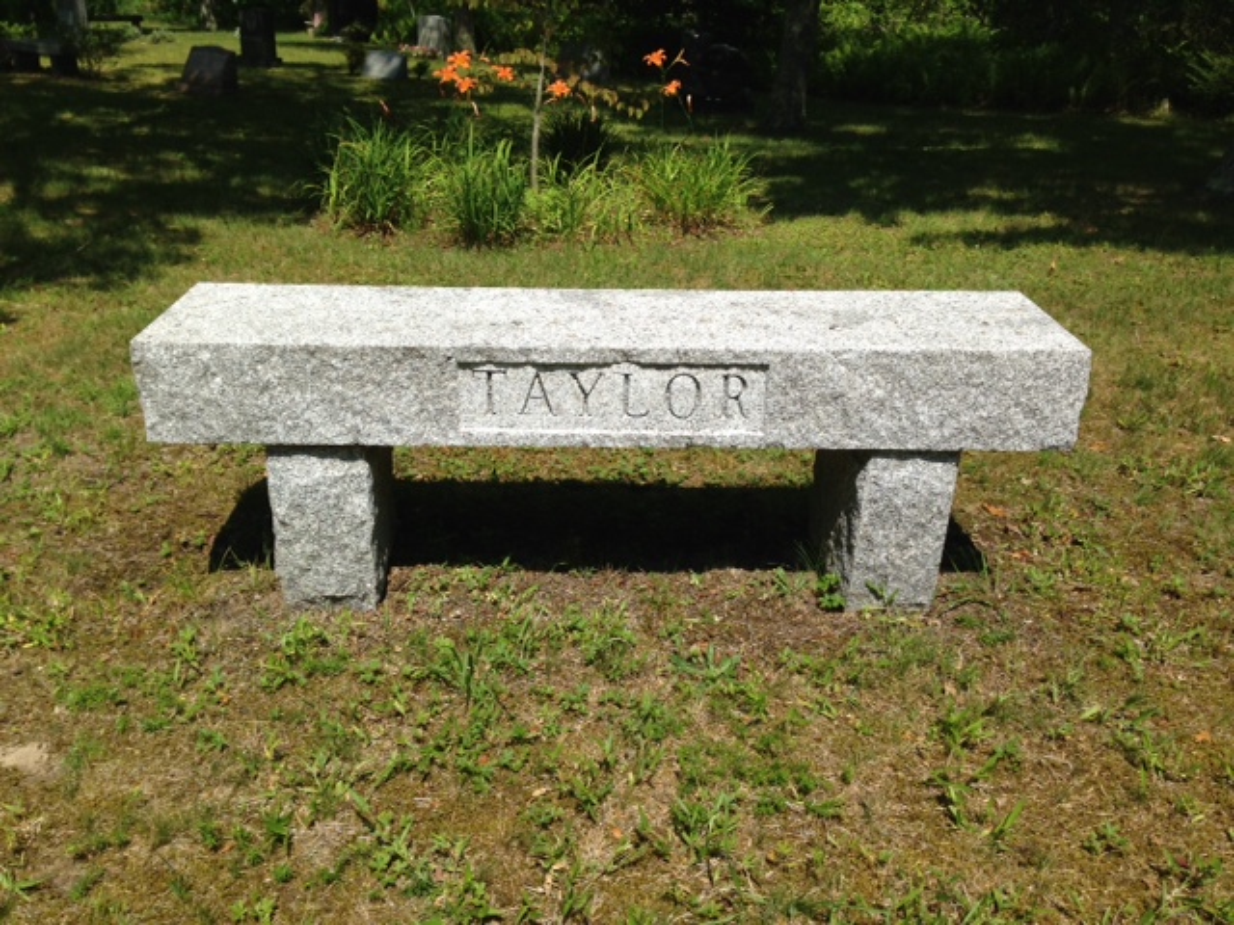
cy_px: 462
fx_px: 1176
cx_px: 617
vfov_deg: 42.9
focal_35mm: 33
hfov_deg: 55.4
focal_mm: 4.13
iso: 50
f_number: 2.4
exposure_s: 1/1695
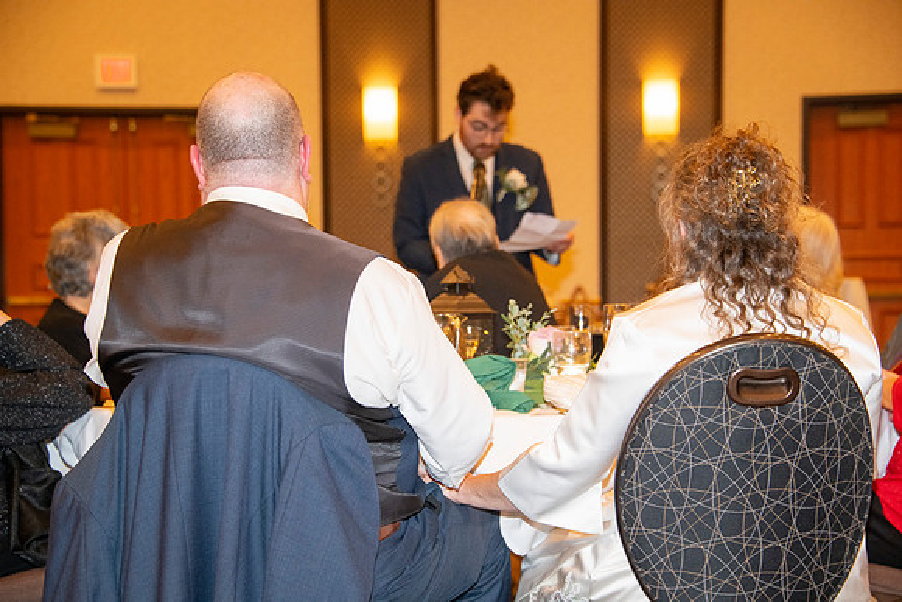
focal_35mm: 90
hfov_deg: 22.6
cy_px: 301
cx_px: 451
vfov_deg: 15.2
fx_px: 2255
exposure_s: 1/60
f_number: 5.6
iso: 2000
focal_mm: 90
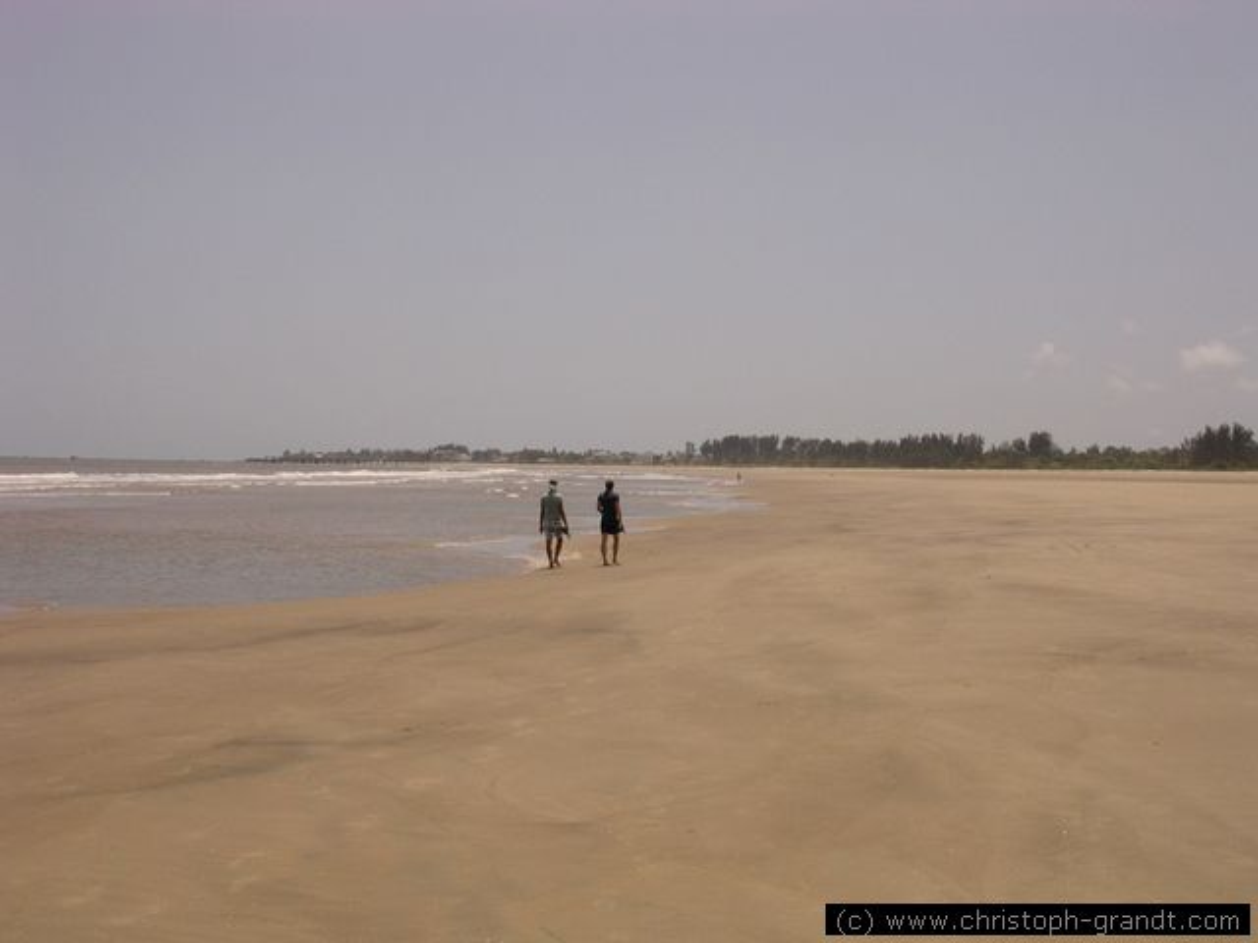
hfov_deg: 50.1
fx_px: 1345
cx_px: 629
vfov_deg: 38.7
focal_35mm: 37
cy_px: 472
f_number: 5.4
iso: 70
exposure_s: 1/995
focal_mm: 5.6
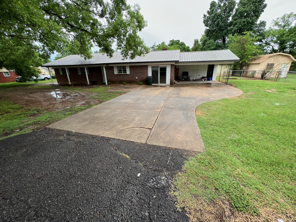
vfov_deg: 89.9
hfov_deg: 106.2
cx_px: 148
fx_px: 111
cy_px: 111
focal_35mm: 13
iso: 32
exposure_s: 1/236
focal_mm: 1.57
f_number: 1.8
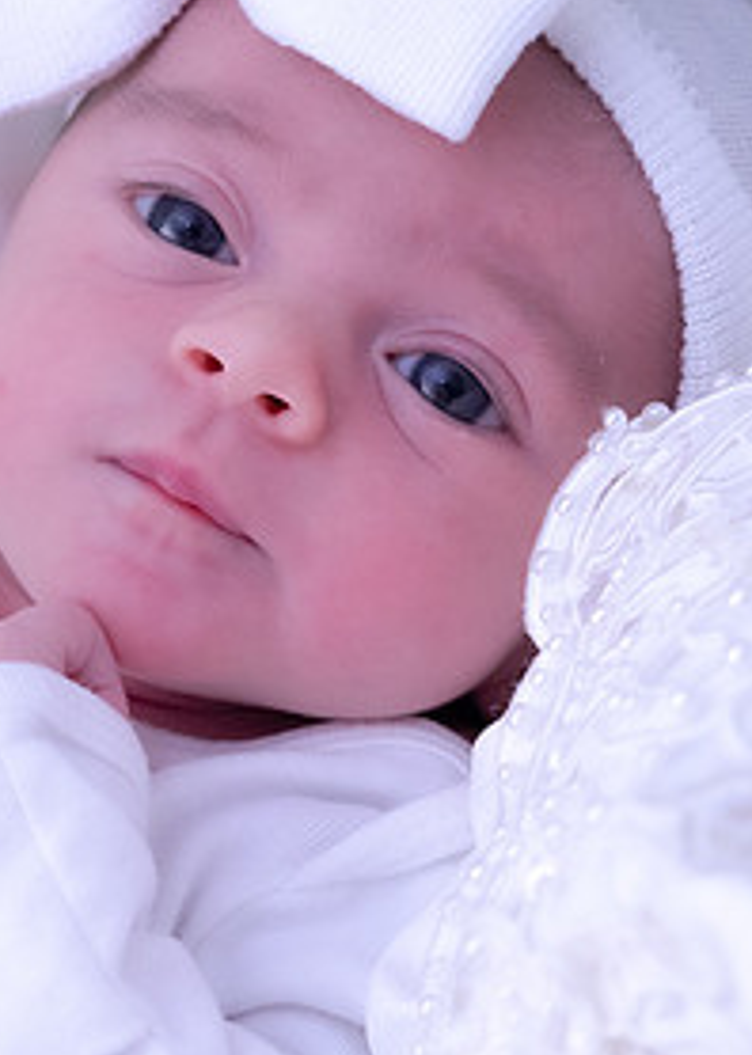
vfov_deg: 13.8
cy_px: 486
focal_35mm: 146
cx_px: 19
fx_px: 4374
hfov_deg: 9.8
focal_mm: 50
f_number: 5.6
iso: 1600
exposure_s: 1/125
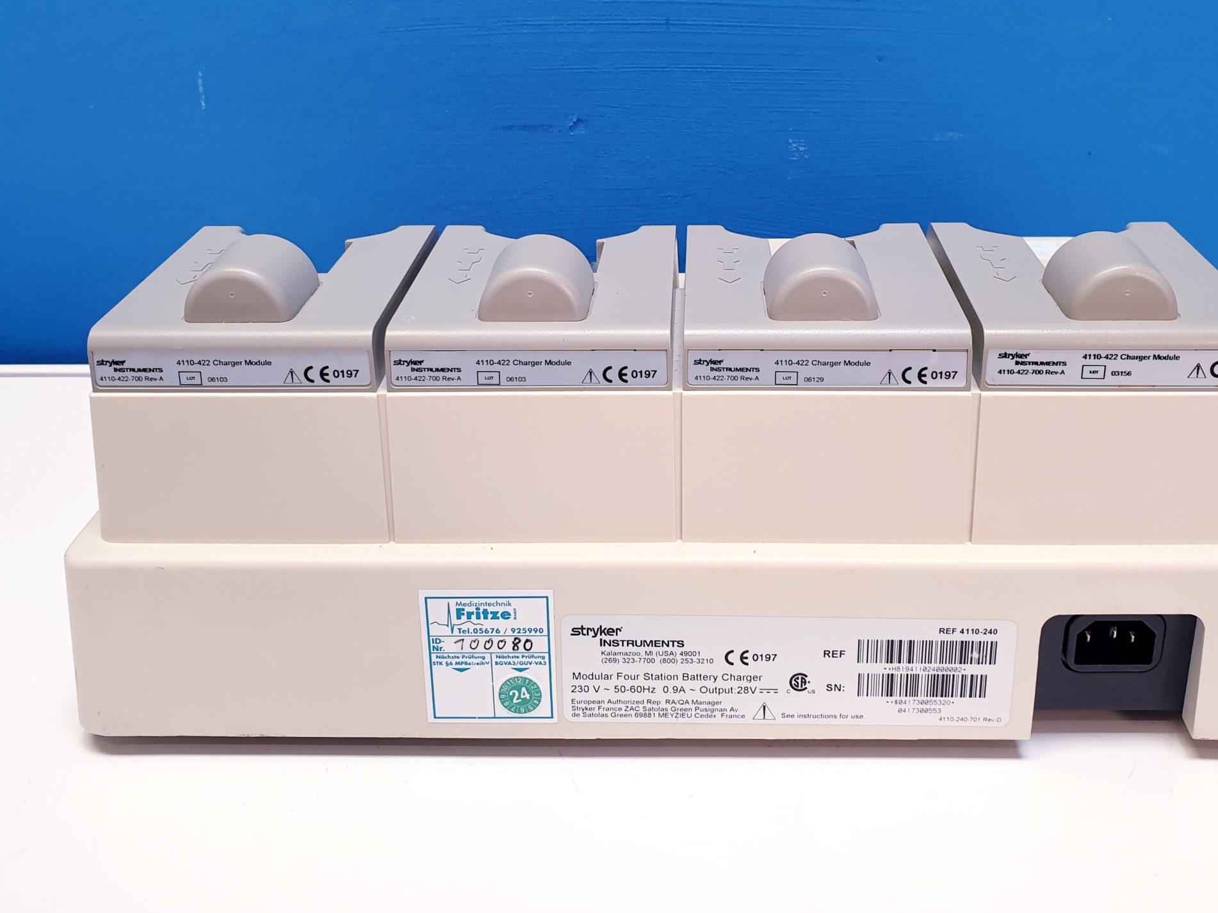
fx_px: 1231
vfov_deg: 40.2
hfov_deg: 52.5
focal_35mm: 35
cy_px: 313
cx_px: 671
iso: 125
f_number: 2.4
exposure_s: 1/50
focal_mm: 4.3
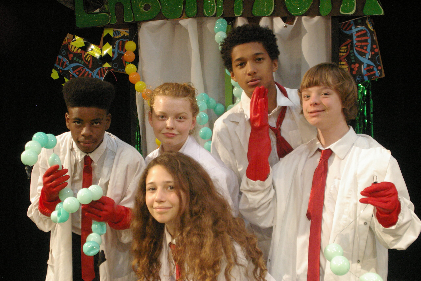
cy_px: 140
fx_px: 491
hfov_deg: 46.4
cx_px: 210
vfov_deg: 31.9
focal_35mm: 42
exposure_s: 1/125
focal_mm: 28
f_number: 4.5
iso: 1600
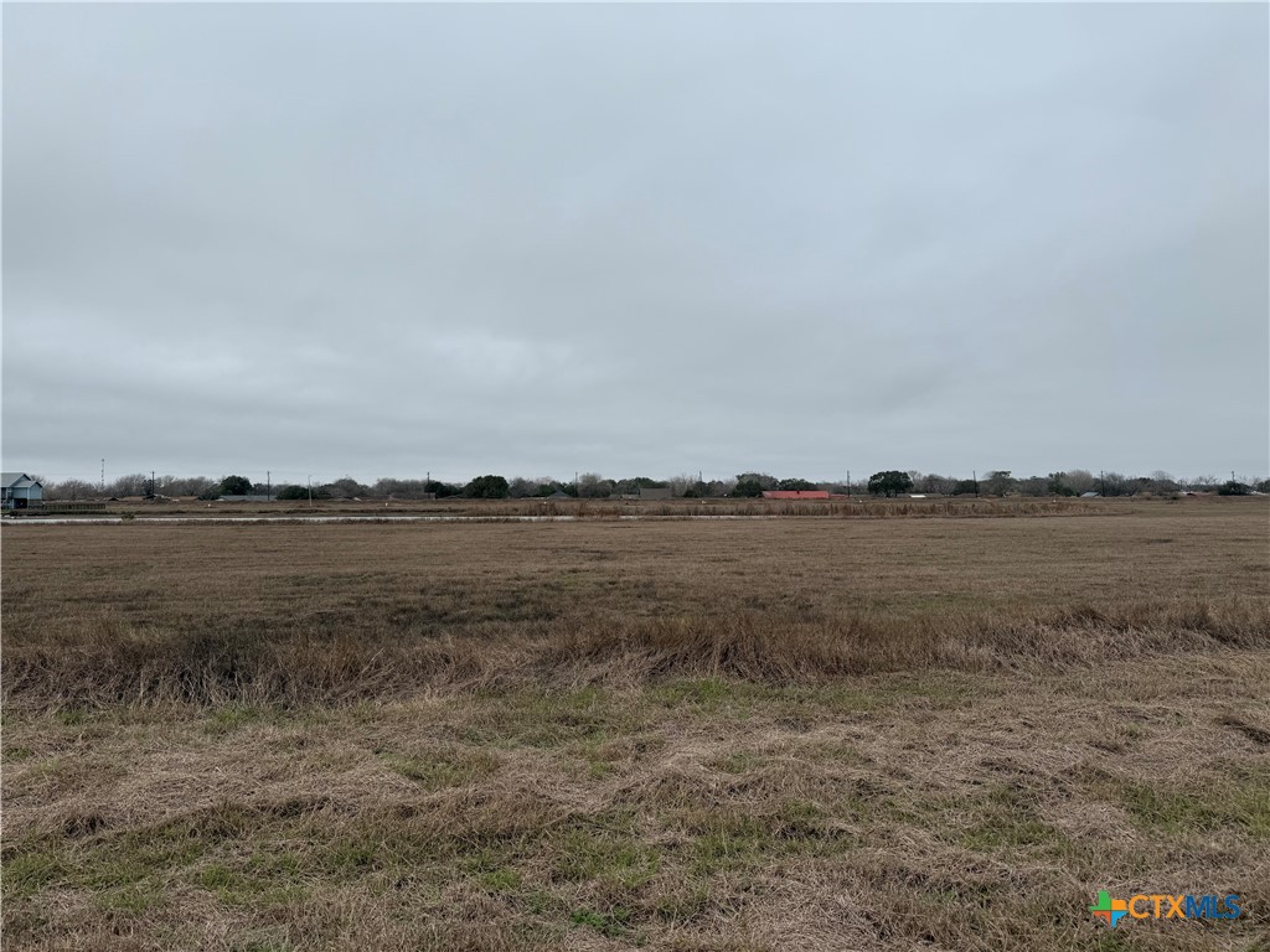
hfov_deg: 71.6
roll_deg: +0.3
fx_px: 881
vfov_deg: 56.8
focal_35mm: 24
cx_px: 635
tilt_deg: +1.5
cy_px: 476
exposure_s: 1/5714
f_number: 1.78
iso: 80
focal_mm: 6.76
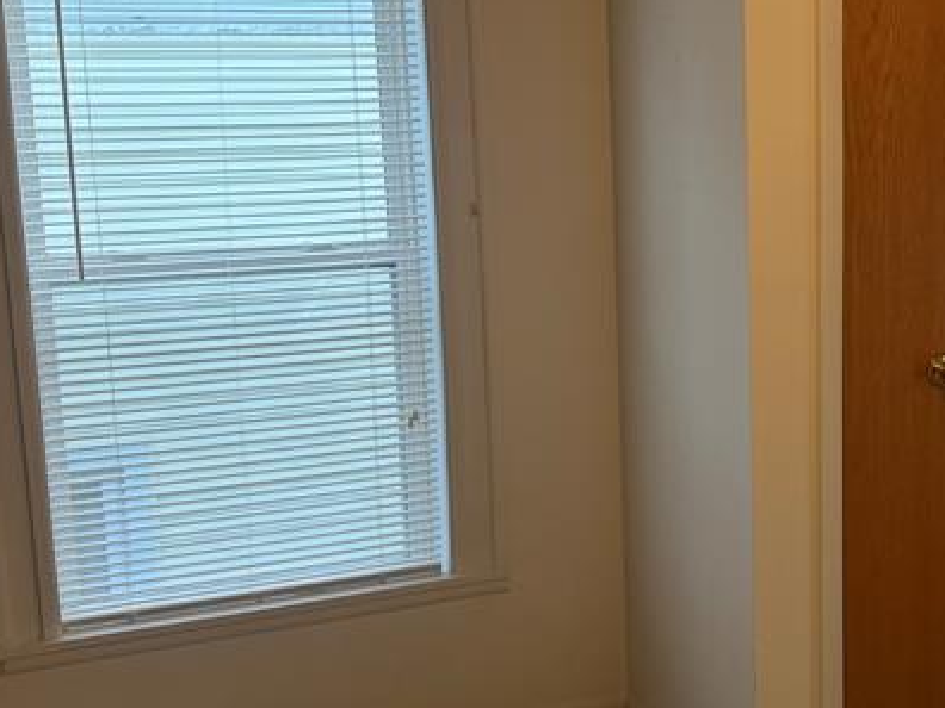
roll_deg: +0.4
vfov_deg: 23.6
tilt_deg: -11.2
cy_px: 405
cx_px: 847
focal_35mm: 62
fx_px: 1693
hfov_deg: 29.9
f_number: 1.78
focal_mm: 6.76
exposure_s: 1/60
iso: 160
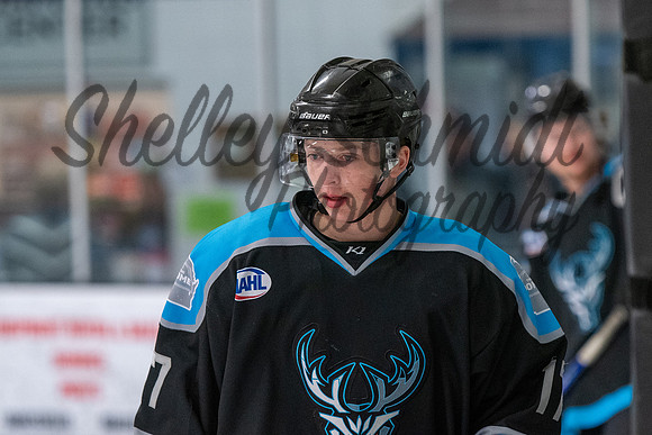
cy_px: 176
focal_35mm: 325
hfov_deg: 6.3
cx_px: 345
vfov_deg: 4.2
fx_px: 5885
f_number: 3.2
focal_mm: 170
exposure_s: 1/800
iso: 2000
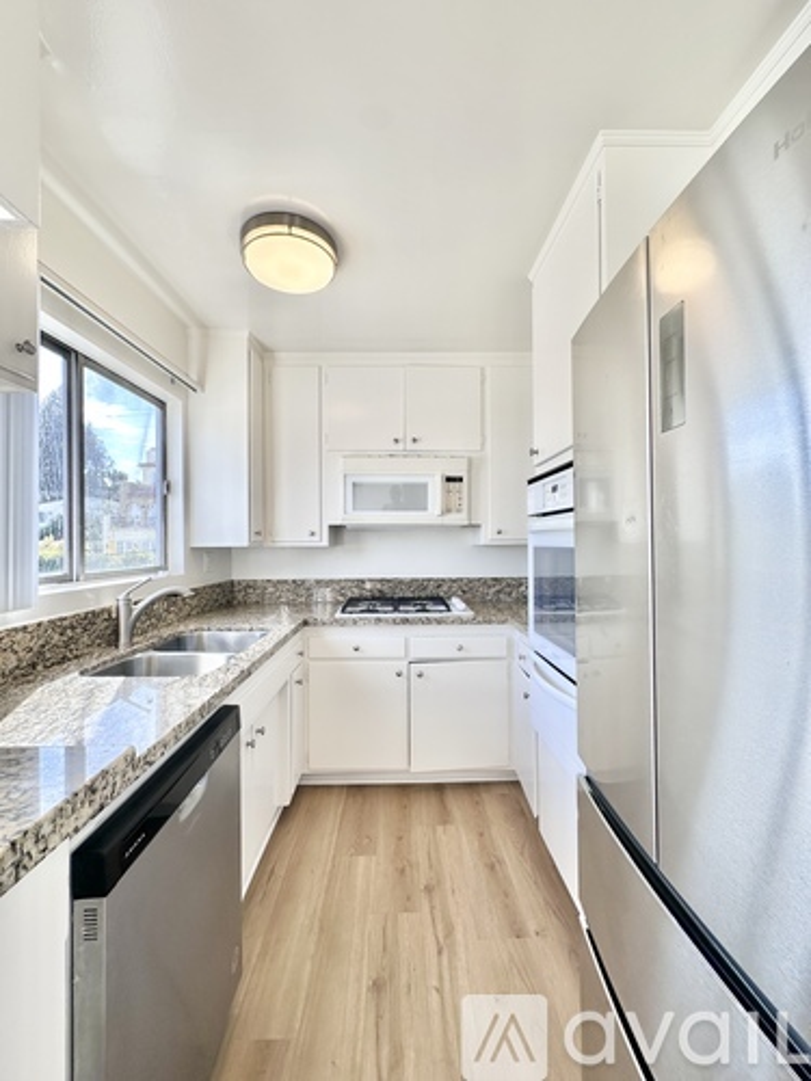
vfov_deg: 102.1
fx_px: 437
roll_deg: -0.6
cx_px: 406
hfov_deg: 85.7
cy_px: 540
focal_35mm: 14
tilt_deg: +0.8
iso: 40
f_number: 2.2
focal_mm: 2.22
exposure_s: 1/225
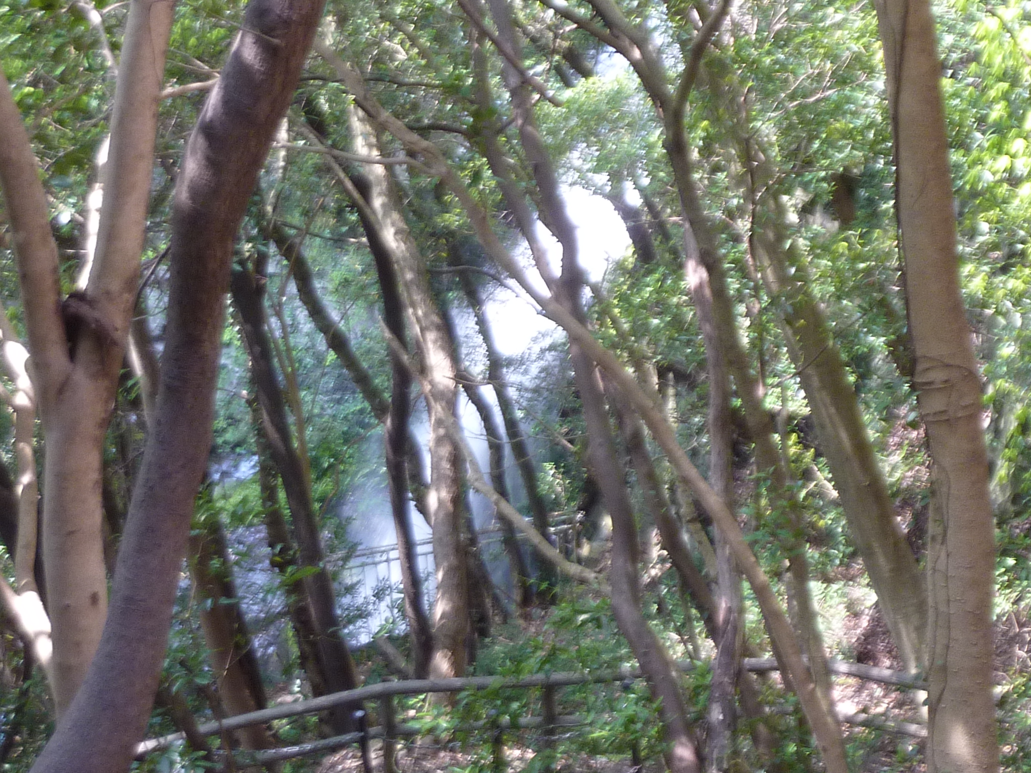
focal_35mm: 93
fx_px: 2770
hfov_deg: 21.1
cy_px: 386
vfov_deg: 15.9
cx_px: 516
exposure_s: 1/40
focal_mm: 8.5
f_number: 3.8
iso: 125
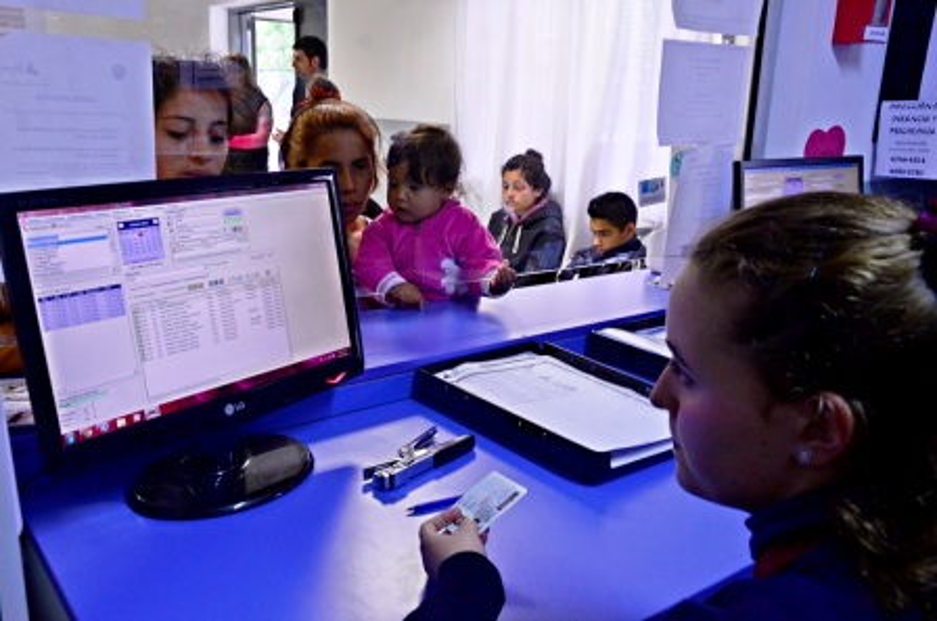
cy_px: 310
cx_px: 468
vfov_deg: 39.8
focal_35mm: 33
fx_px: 857
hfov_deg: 57.3
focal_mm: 22
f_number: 5.6
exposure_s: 1/100
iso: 1250
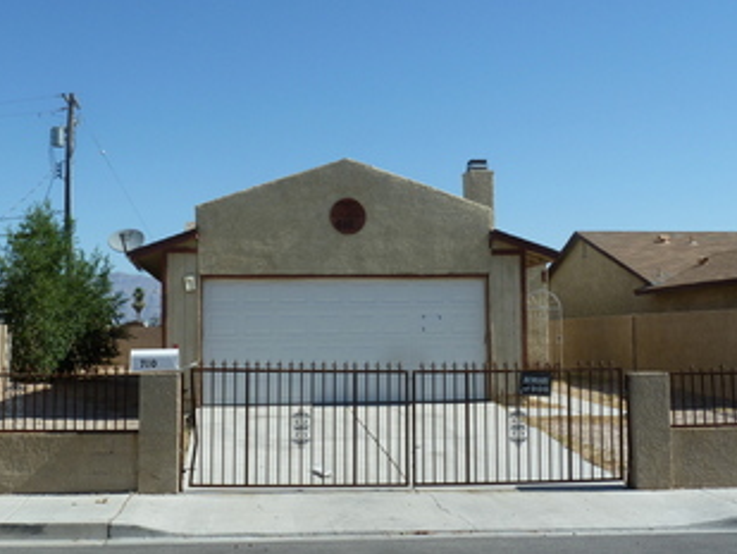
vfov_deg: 30.9
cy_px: 248
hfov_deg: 40.4
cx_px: 358
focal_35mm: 47
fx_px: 1001
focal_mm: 6.9
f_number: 5
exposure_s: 1/500
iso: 80
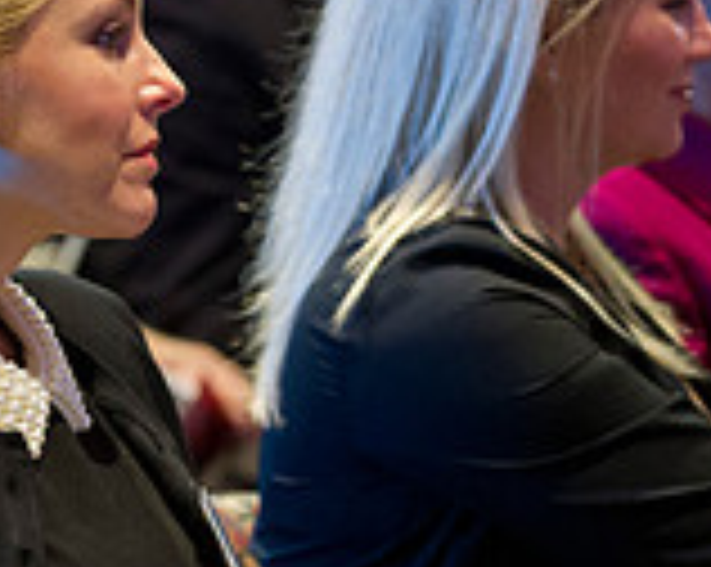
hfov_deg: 5.5
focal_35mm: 352
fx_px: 7398
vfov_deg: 4.4
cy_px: 333
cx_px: 140
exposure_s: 1/40
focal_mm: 102
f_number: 2.8
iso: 2500
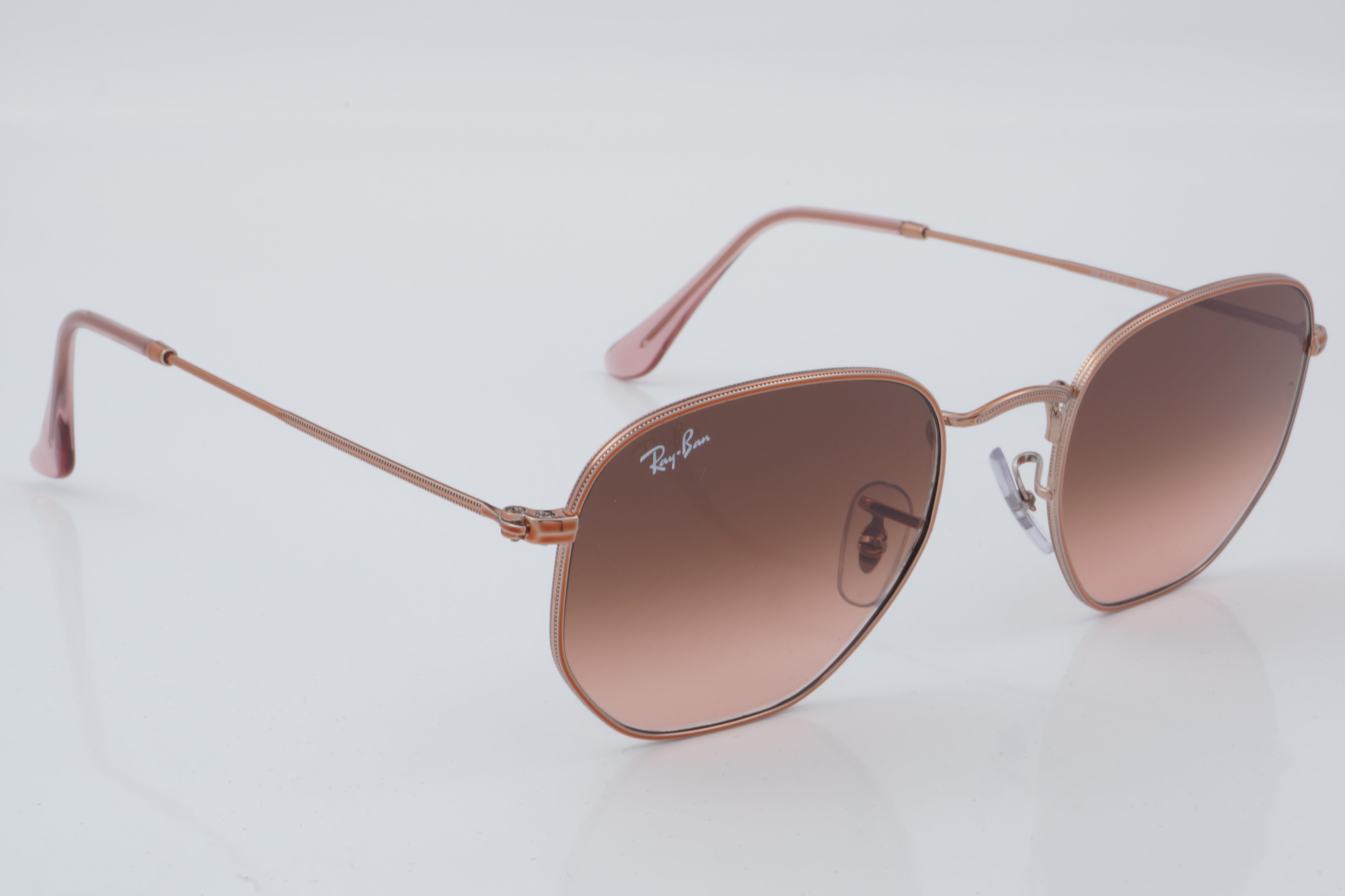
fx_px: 2802
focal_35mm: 75
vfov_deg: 18.2
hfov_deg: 27.0
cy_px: 448
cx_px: 672
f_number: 32
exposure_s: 1/4
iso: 100
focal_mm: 50
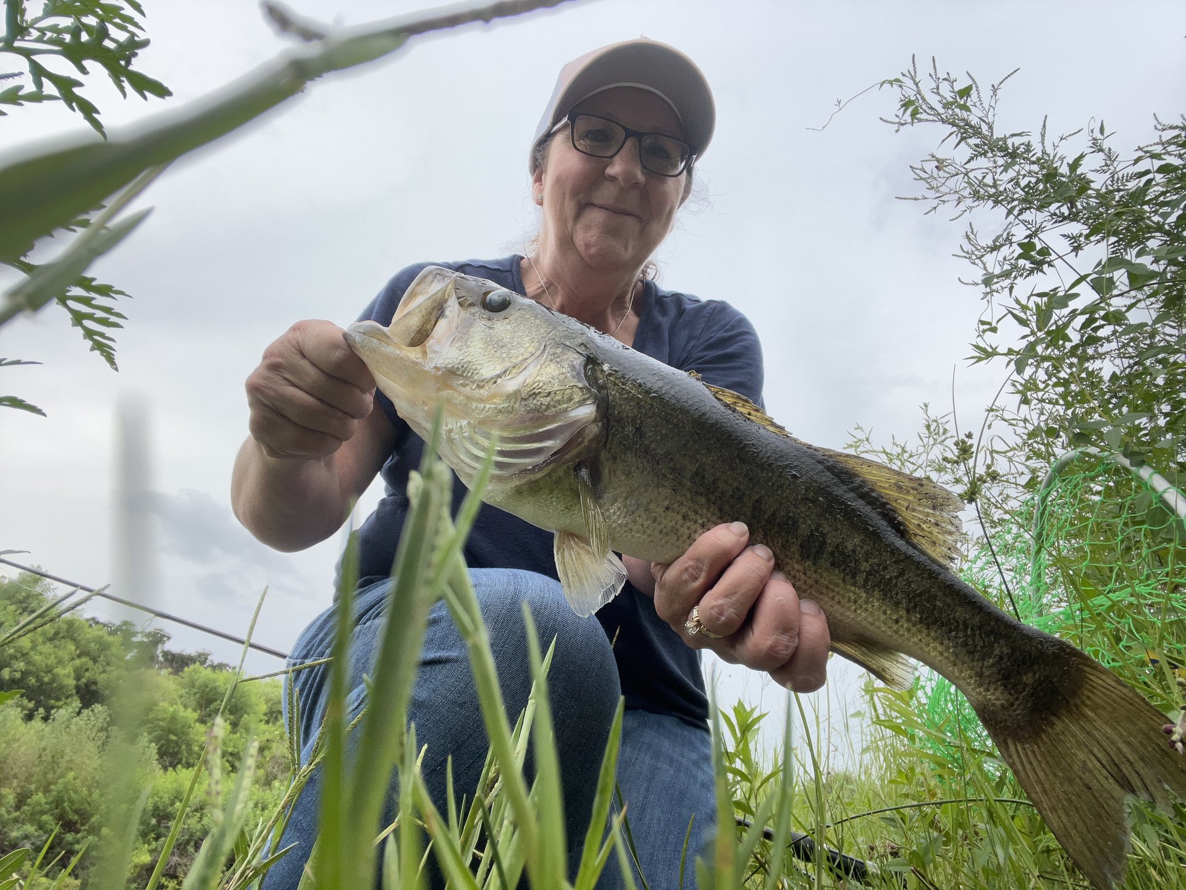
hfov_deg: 73.9
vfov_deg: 58.9
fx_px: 788
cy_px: 445
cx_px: 593
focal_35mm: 23
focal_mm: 2.71
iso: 25
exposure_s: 1/122
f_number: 2.2
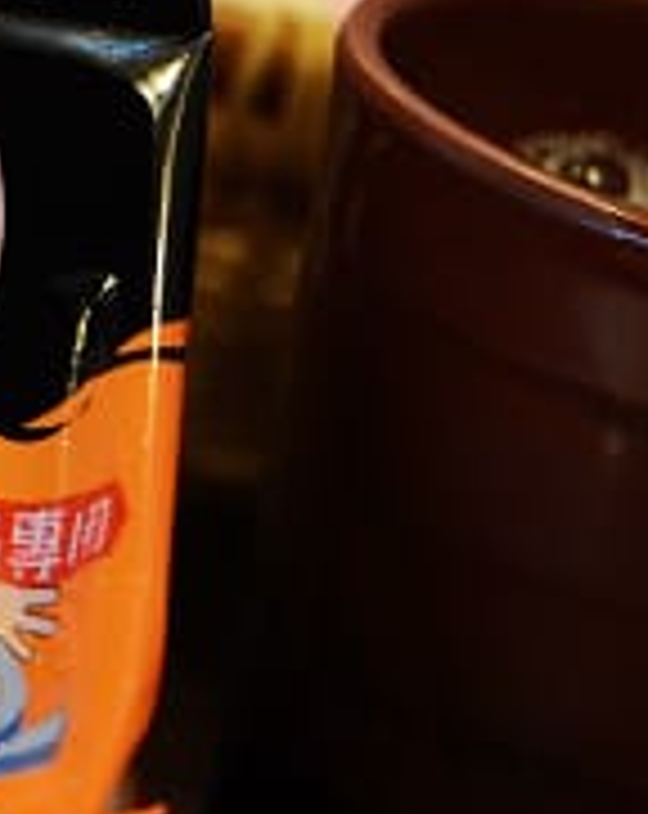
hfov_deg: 6.4
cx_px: -320
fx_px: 5760
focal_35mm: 239
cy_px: 279
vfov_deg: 8.1
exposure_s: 1/80
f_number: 4.8
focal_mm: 55
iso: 1600
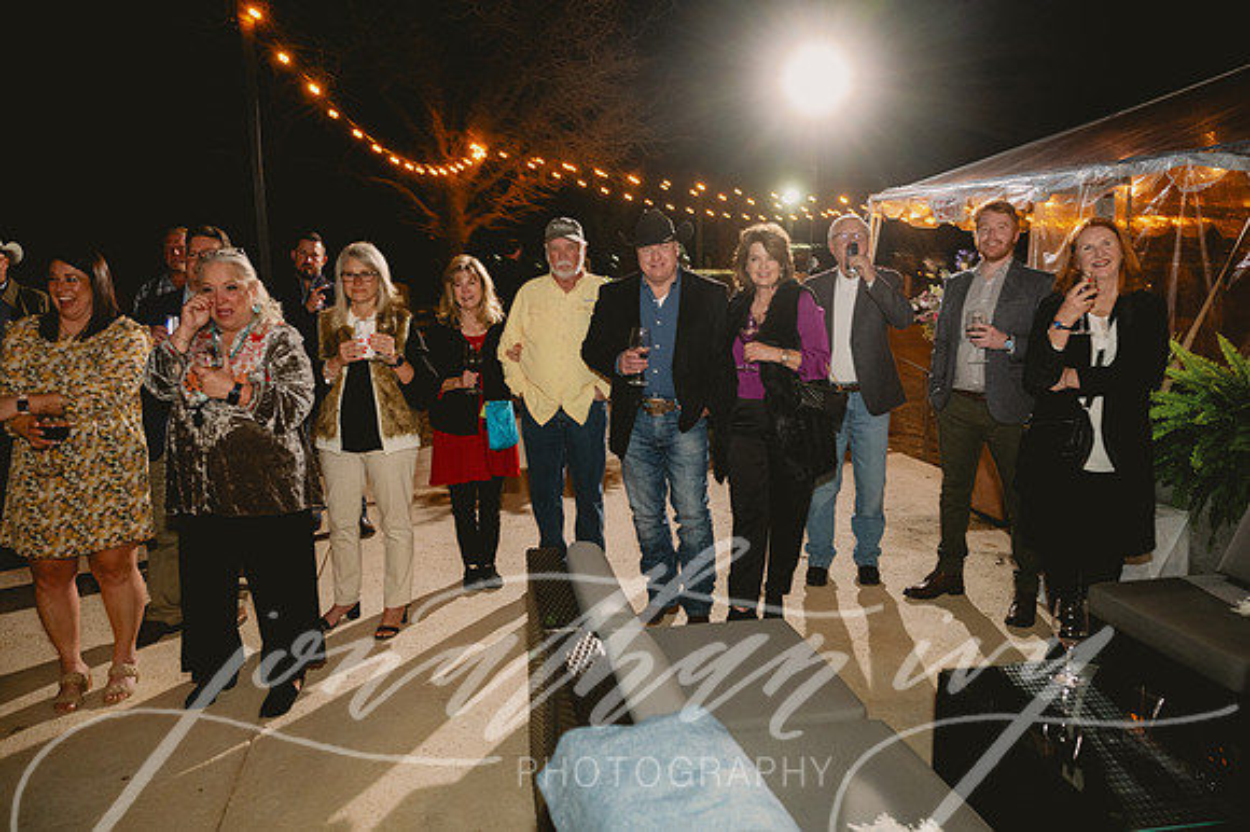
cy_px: 416
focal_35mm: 26
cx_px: 665
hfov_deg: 68.7
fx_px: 913
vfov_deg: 49.0
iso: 2500
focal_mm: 24
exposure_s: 1/100
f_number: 2.8
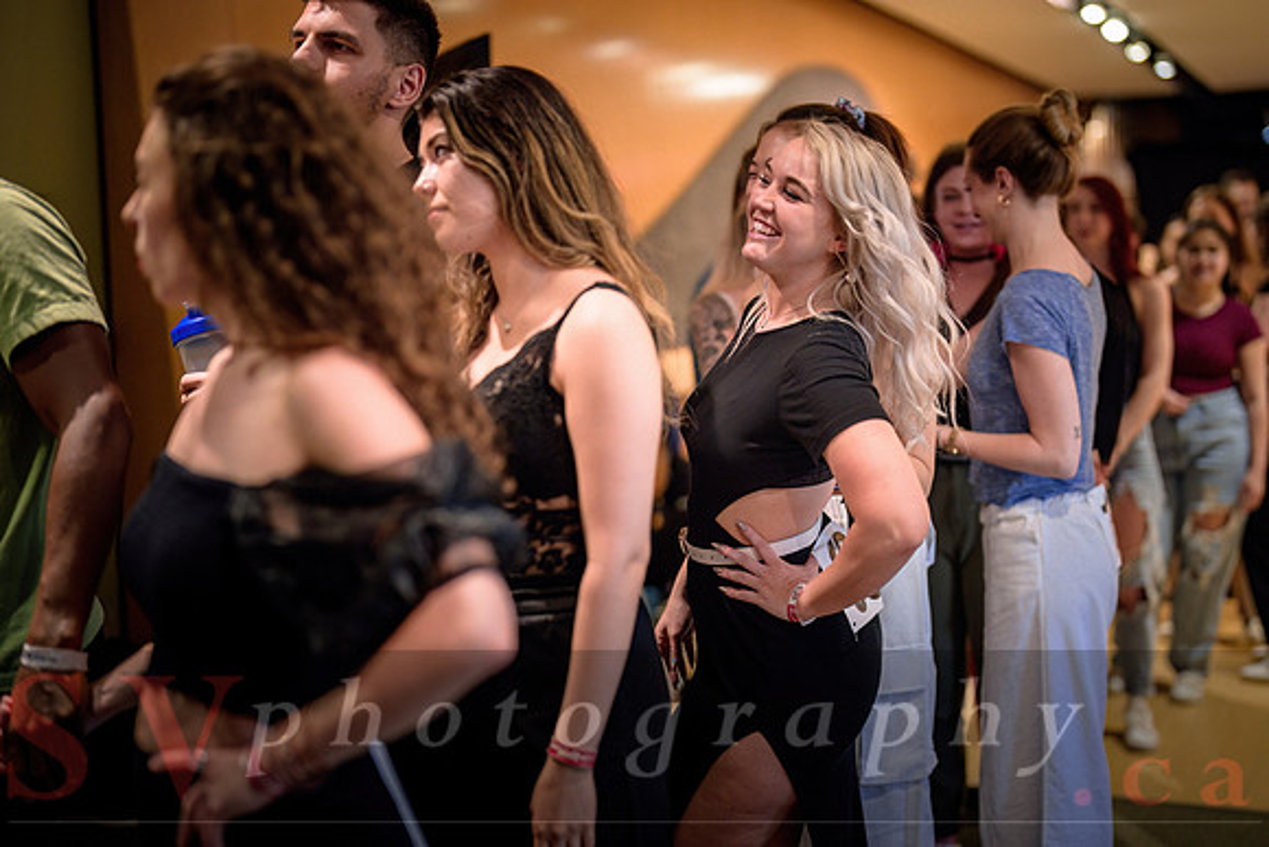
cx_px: 685
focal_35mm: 54
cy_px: 457
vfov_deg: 25.1
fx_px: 1903
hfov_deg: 36.9
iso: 1250
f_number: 1.4
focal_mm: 50
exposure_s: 1/250
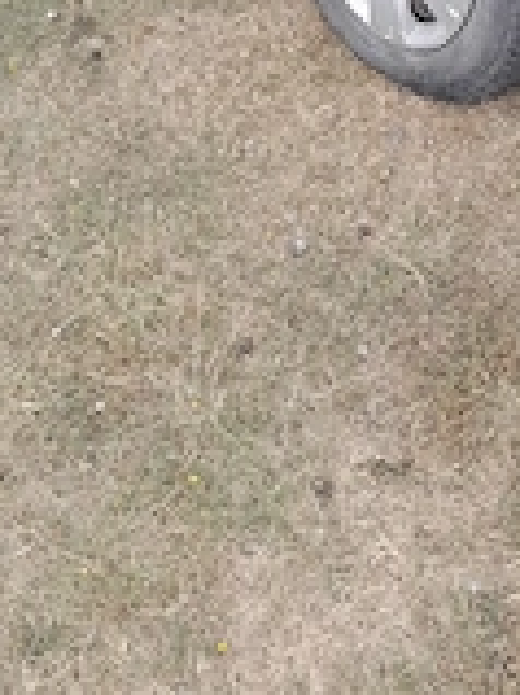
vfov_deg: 26.3
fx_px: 1364
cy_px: -74
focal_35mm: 68
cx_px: 446
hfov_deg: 21.2
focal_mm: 4
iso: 40
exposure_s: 1/50
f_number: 1.8
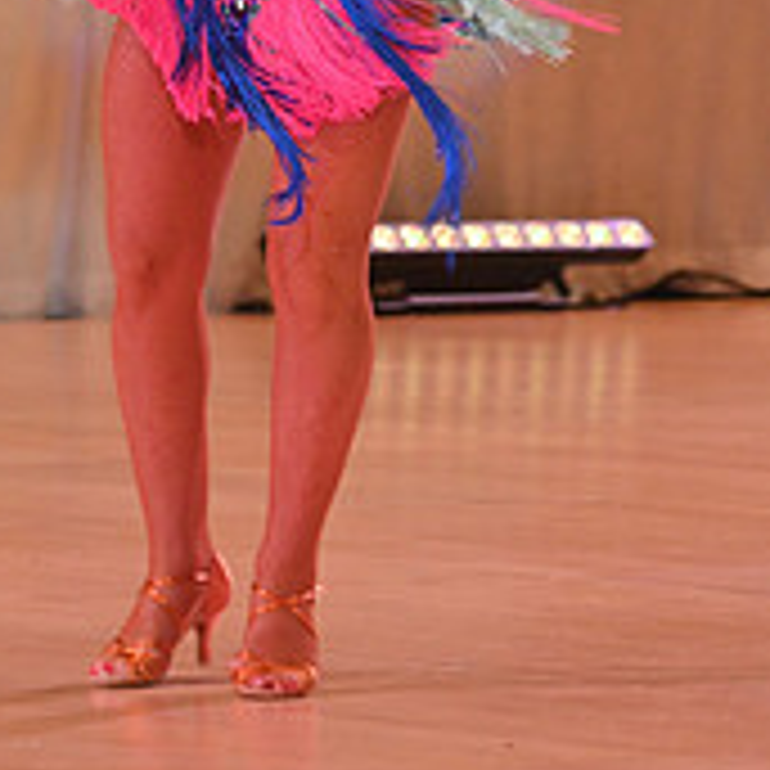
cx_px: 592
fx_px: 11627
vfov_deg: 3.8
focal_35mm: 462
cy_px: -207
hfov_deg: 3.8
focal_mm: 160
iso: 2000
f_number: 5
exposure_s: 1/400
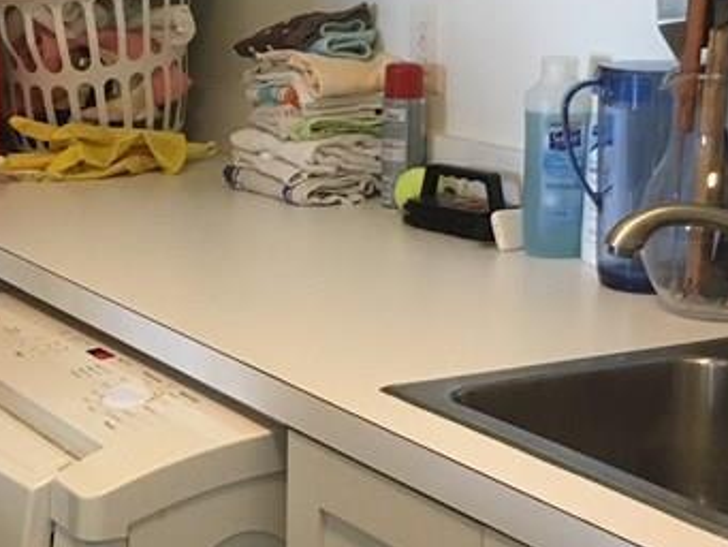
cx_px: 222
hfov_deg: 22.4
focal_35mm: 87
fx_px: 1830
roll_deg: -0.7
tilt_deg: -10.7
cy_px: 278
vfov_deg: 17.0
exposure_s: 1/30
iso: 125
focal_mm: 4.15
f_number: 2.2
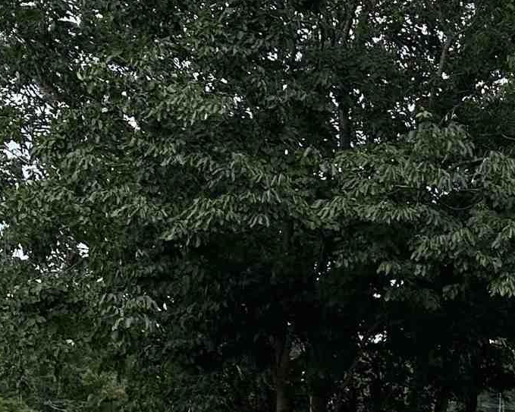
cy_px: 471
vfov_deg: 14.2
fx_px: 1615
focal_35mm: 106
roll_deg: -2.1
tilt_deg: -1.0
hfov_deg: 14.3
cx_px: 1108
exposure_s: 1/3597
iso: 80
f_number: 1.78
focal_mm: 6.86
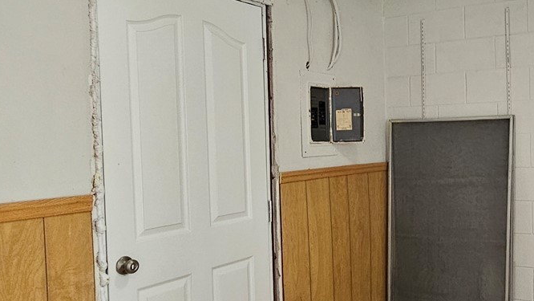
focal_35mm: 34
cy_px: 159
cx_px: 419
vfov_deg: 34.7
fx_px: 482
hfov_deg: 54.4
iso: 320
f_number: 2.2
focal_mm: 2.2
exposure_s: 1/30
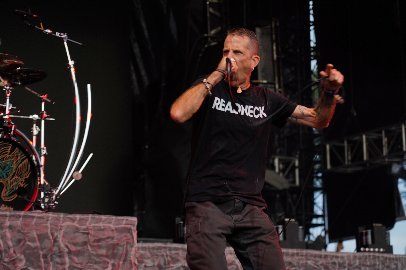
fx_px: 1184
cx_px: 203
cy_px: 135
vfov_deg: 13.0
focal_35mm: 105
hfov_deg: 19.5
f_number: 4
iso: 160
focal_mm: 105
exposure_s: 1/125
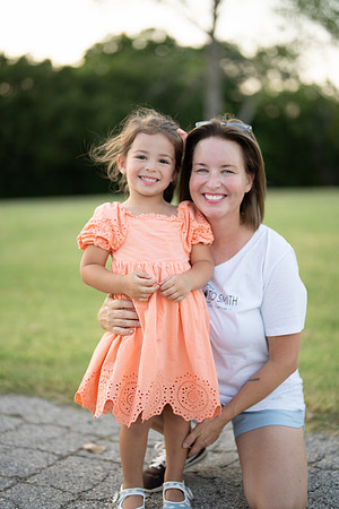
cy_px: 254
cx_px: 170
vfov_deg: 39.6
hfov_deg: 27.0
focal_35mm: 50
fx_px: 706
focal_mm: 50
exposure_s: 1/1000
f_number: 1.2
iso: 250
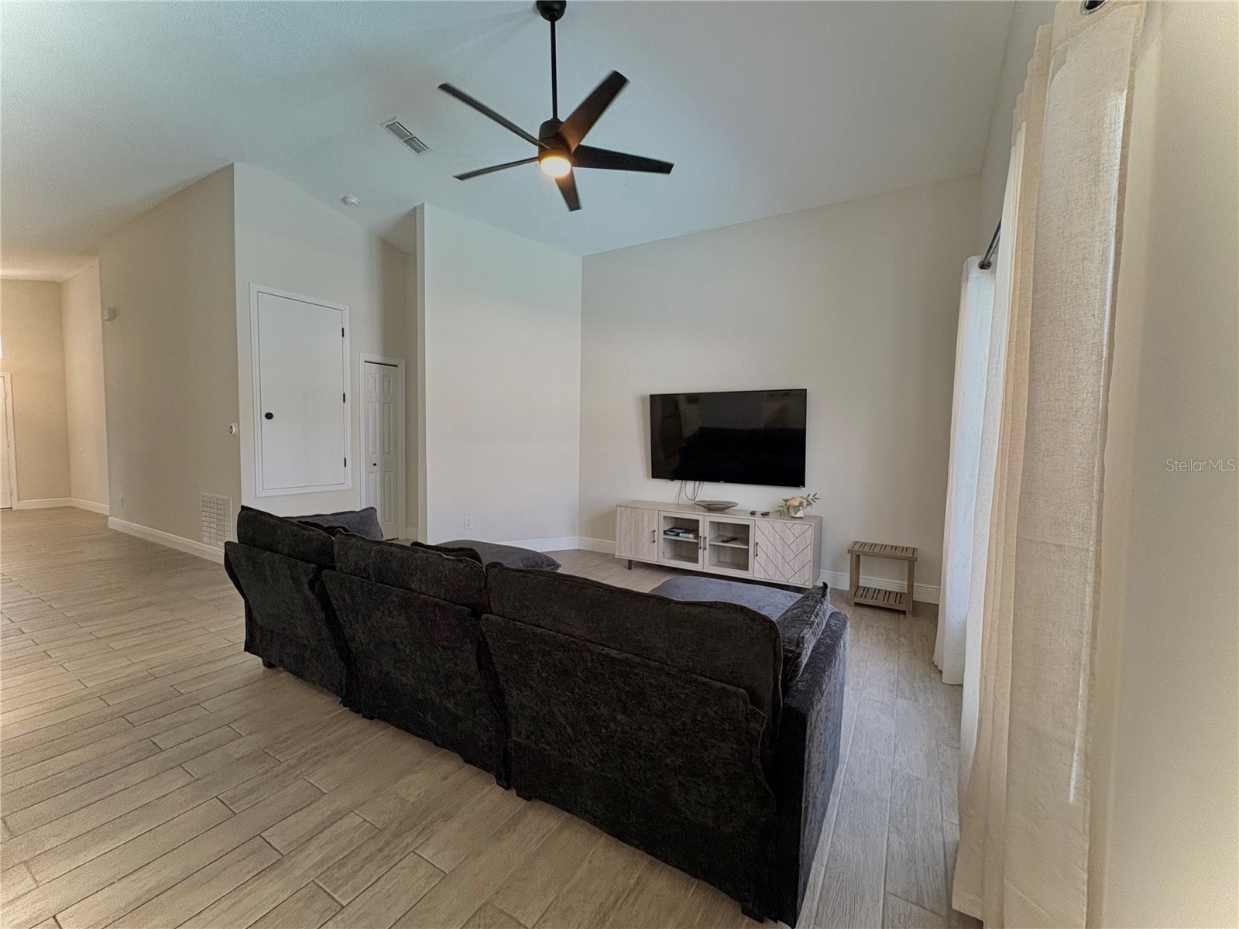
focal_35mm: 14
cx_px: 620
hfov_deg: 102.1
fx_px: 501
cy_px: 464
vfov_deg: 85.7
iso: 200
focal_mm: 2.22
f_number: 2.2
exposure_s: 1/120
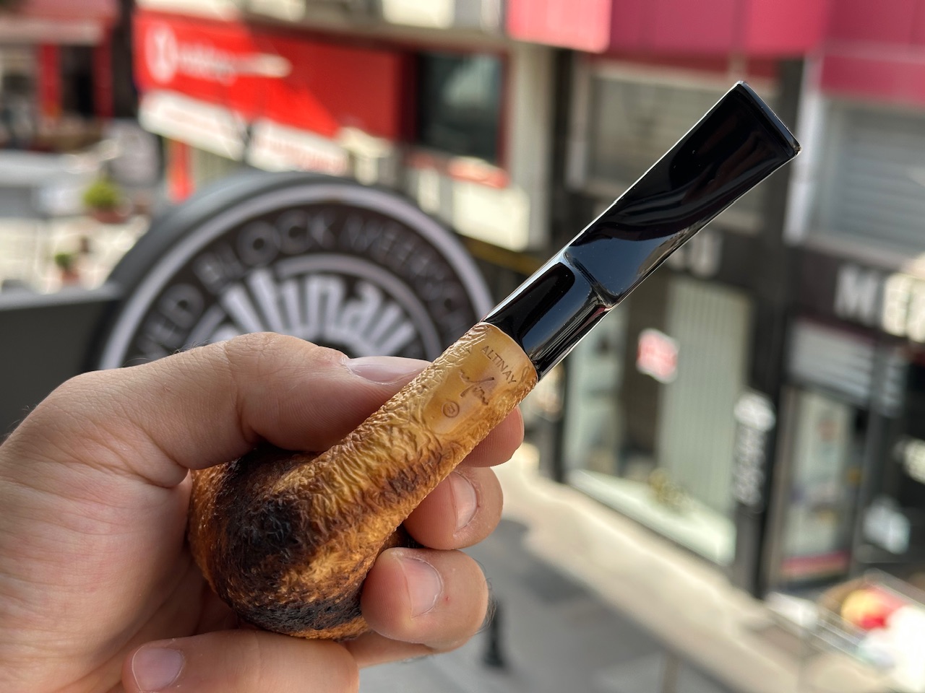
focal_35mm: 48
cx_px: 462
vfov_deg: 30.3
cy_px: 346
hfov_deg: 39.7
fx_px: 1283
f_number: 1.78
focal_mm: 6.86
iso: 64
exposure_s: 1/704
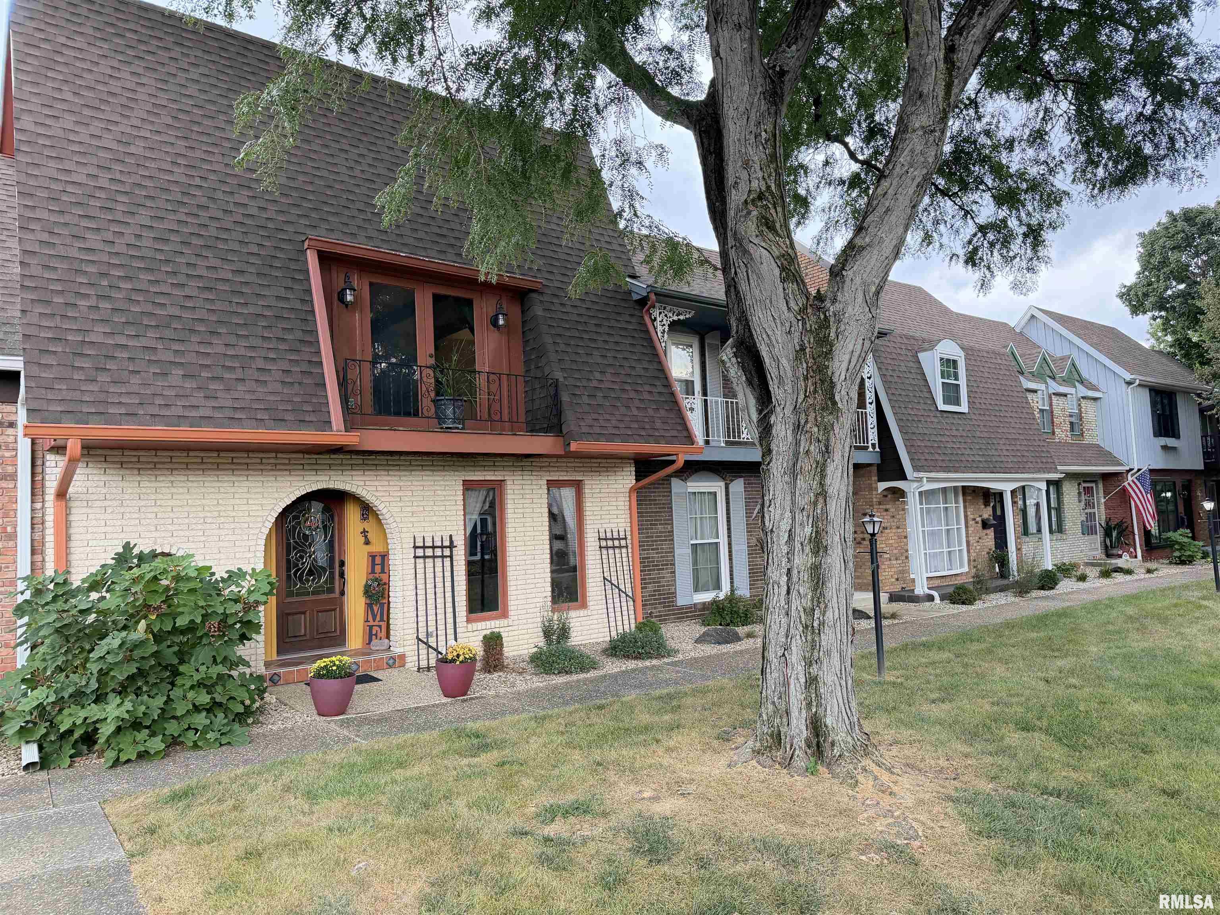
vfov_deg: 56.8
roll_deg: +2.8
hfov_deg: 71.6
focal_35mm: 24
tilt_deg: +3.4
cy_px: 458
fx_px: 846
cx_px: 610
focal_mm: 6.76
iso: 200
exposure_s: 1/108
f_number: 1.78
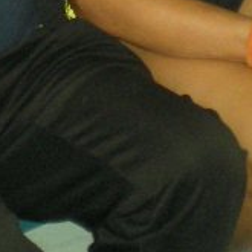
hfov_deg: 8.4
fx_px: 1713
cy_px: -160
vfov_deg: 8.2
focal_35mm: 208
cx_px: 21
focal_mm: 6.3
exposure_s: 1/60
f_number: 3.1
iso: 218
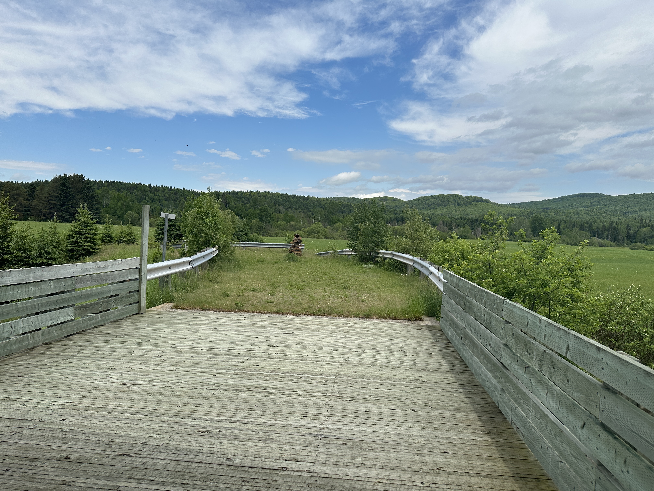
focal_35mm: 24
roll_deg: -4.3
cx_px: 327
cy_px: 246
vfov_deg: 56.8
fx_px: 453
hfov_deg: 71.6
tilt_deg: -1.8
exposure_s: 1/6623
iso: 80
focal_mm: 6.86
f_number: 1.78
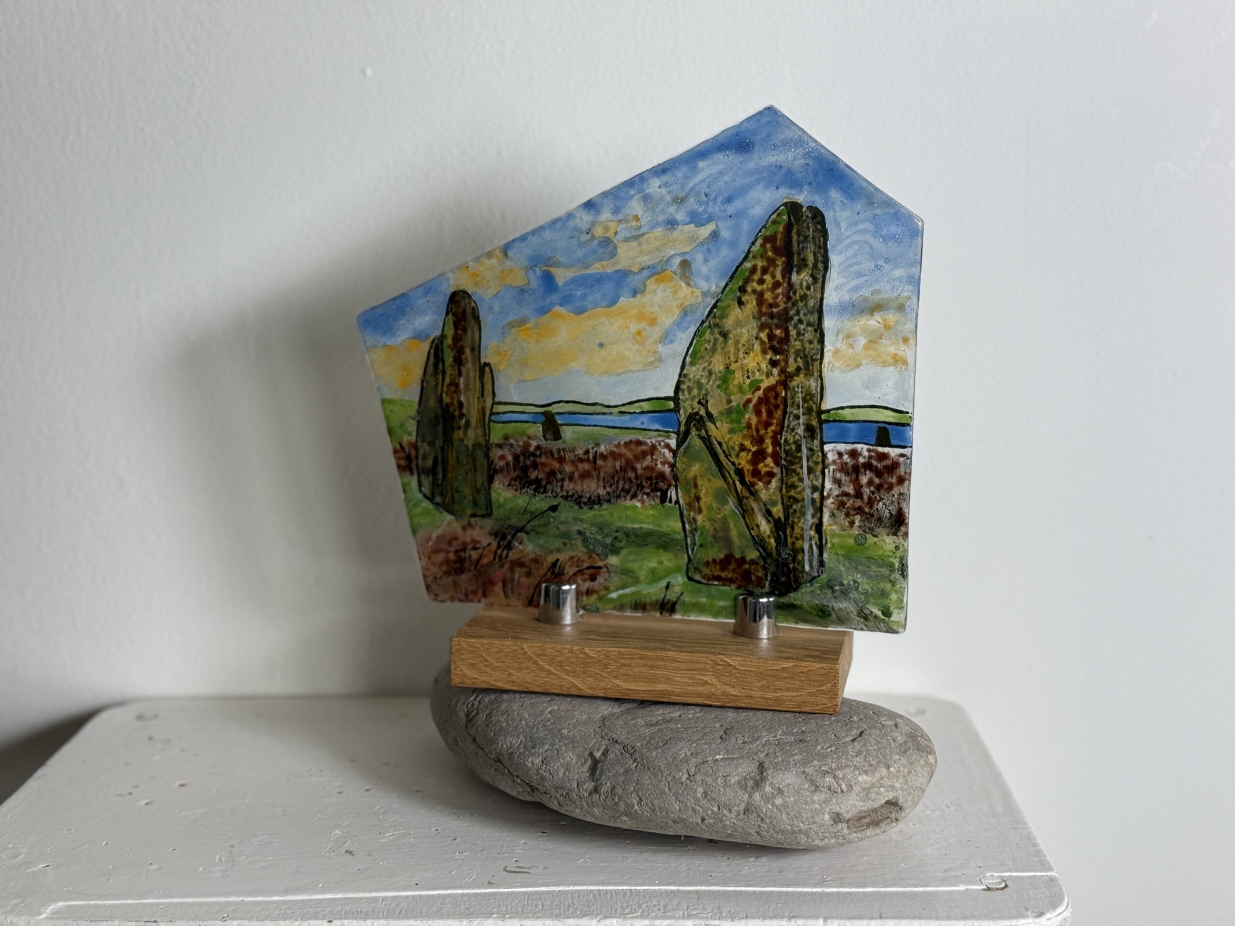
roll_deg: -0.8
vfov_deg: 30.3
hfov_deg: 39.7
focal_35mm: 48
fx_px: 1713
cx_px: 618
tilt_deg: -10.1
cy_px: 463
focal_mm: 6.76
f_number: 1.78
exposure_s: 1/105
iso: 100
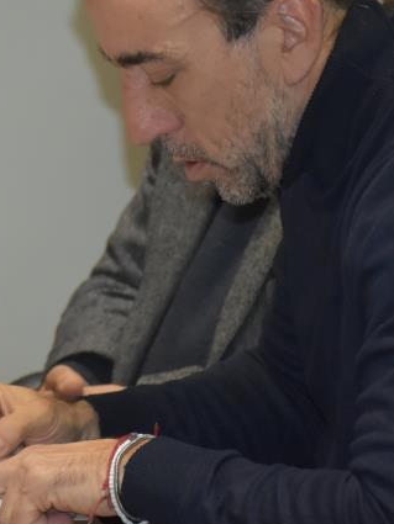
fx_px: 4477
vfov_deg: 6.7
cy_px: 174
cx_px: -91
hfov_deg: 5.0
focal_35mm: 295
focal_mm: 85
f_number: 5.6
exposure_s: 1/125
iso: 1600
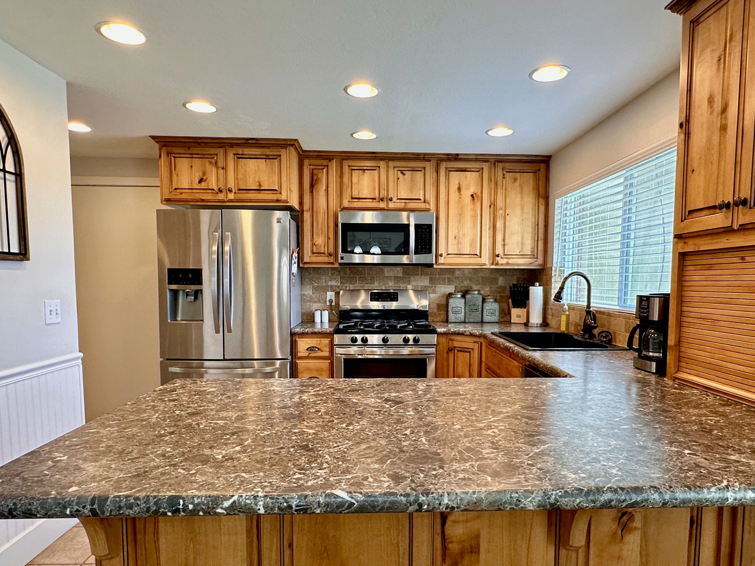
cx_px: 399
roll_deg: -0.6
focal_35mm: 23
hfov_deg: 73.9
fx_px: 502
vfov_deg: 58.6
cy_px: 323
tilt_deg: -4.8
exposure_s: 1/120
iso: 160
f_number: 2.2
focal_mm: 2.22
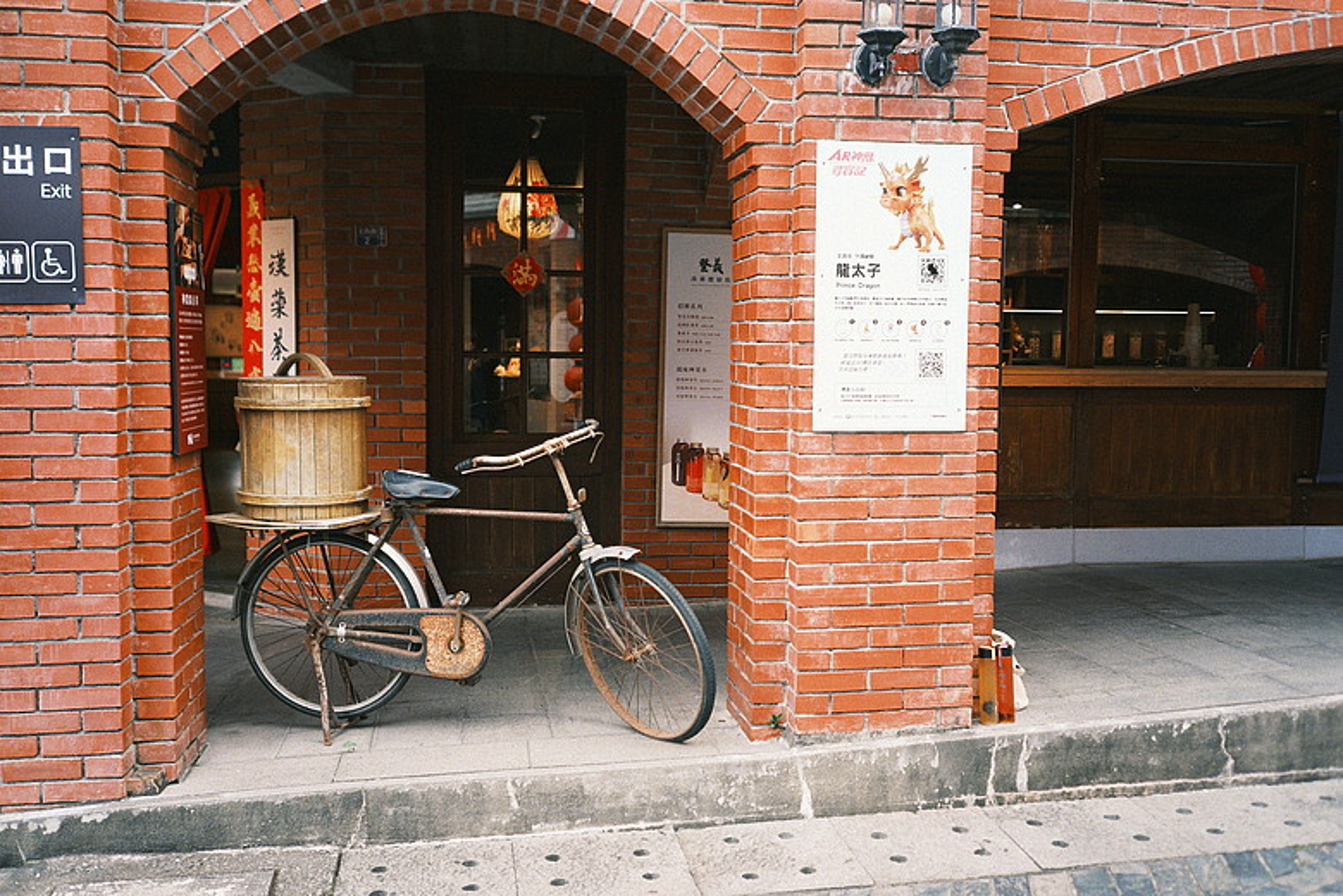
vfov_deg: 37.9
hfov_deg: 54.4
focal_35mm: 35
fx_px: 1306
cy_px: 448
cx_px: 672
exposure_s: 1/125
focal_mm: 35
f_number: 2.5
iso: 200
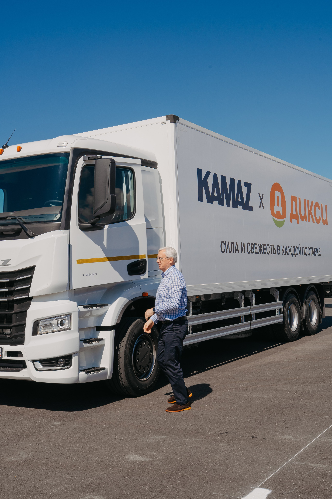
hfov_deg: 33.4
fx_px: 553
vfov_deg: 48.5
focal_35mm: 40
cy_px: 250
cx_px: 166
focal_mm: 40
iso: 160
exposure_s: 1/200
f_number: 14
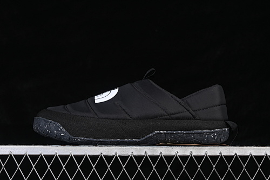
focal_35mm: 75
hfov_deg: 27.0
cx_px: 135
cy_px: 90
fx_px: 562
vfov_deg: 18.2
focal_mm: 50
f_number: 6.3
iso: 160
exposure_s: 1/60
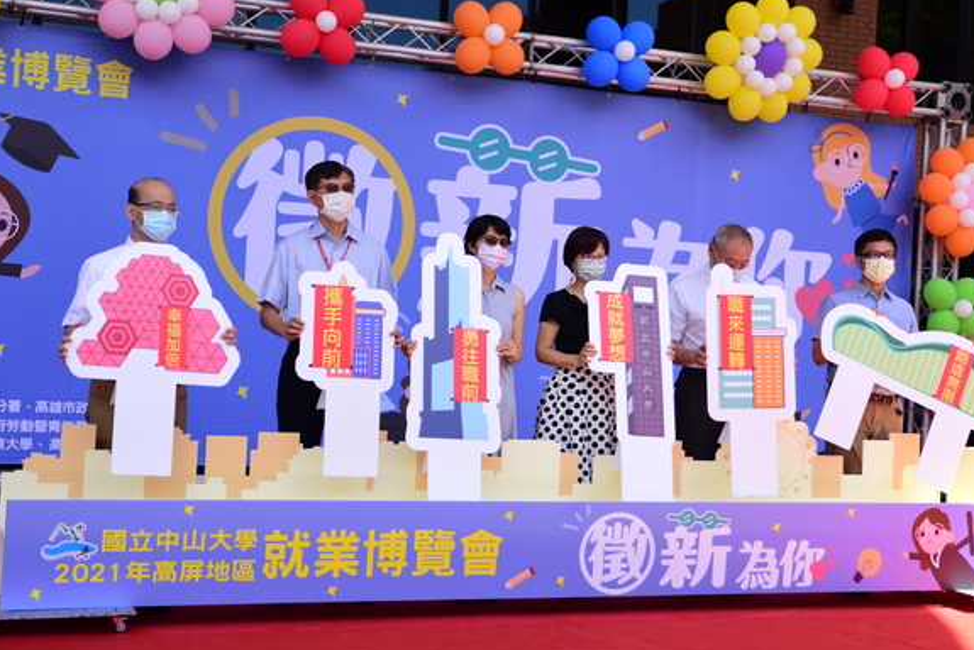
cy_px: 324
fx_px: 1516
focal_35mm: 56
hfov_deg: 35.6
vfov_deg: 24.2
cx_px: 534
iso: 160
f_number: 2.8
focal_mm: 46
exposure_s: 1/800
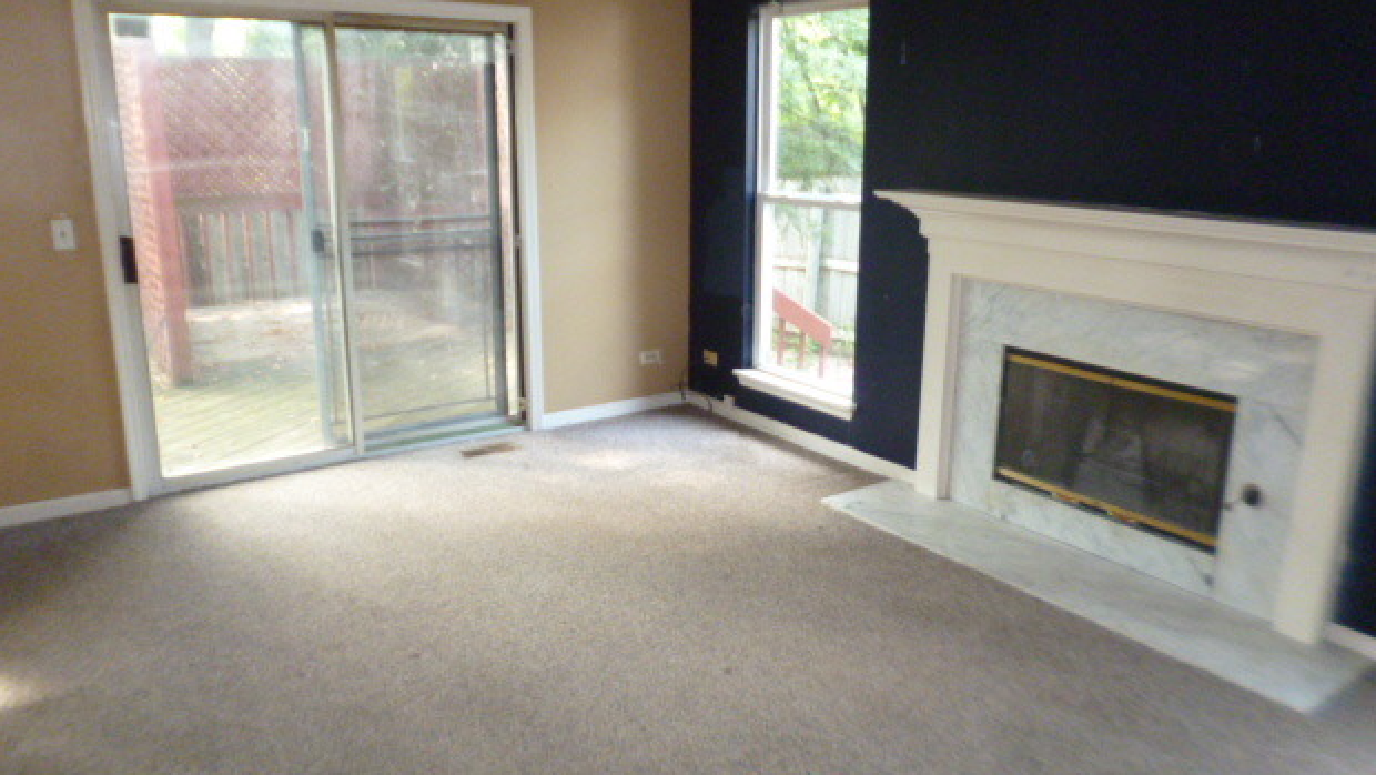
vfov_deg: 42.9
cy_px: 369
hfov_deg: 69.8
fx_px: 985
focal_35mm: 27
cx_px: 701
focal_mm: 4.3
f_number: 2.5
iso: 500
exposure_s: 1/60
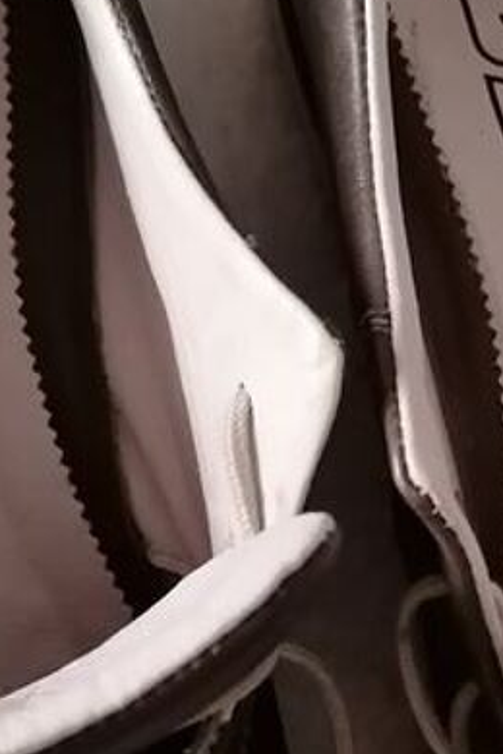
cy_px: 486
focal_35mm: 96
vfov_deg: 21.2
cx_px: 313
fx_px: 2012
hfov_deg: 14.2
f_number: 1.8
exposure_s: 1/16.7
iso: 640
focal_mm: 4.75
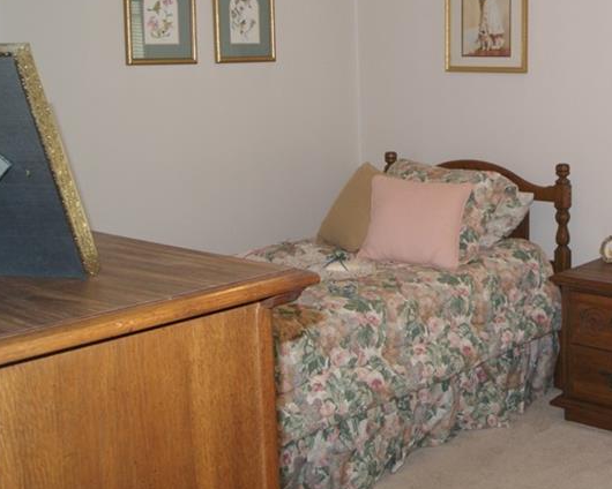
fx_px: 888
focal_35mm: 49
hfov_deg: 36.2
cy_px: 141
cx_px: 524
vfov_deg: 30.5
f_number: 5.6
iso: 400
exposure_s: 1/60
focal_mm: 18
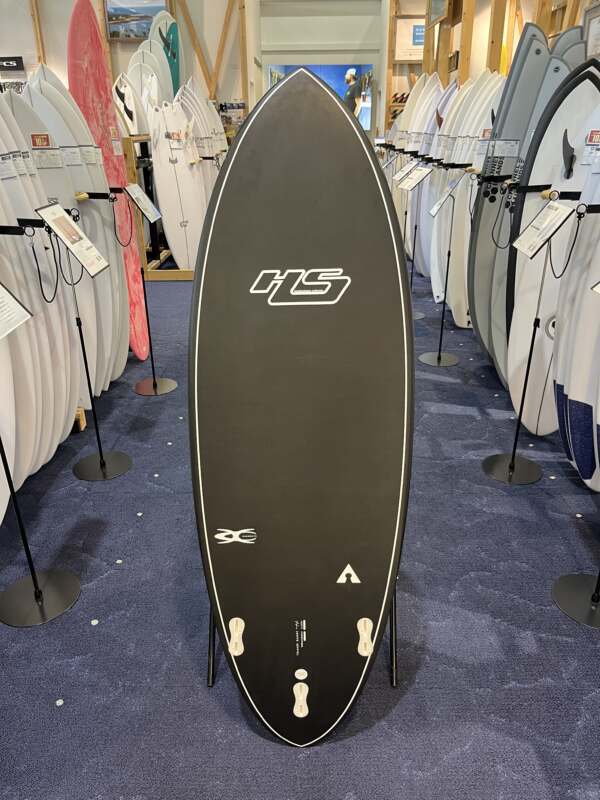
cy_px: 400
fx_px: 601
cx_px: 300
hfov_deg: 53.1
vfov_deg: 67.3
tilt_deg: -25.6
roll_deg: +0.9
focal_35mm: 26
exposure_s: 1/60
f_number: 1.6
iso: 160
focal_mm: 5.1
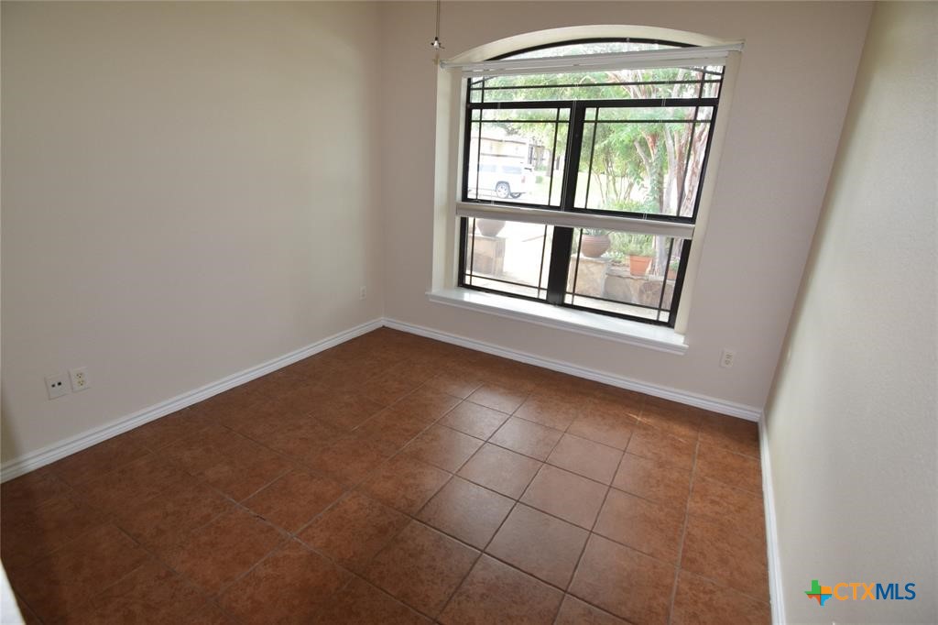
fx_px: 430
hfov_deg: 95.0
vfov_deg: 72.0
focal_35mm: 16
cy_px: 312
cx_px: 469
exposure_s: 1/100
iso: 800
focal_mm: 11
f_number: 5
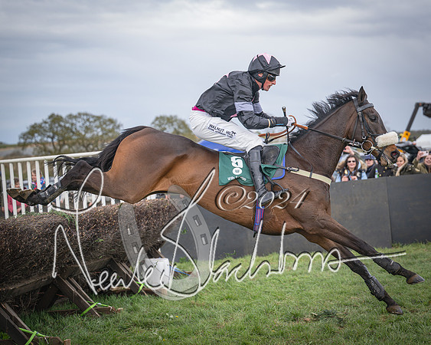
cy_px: 173
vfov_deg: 19.4
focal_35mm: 79
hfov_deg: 24.1
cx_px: 226
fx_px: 1009
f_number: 2.8
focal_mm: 70
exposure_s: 1/2000
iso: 400
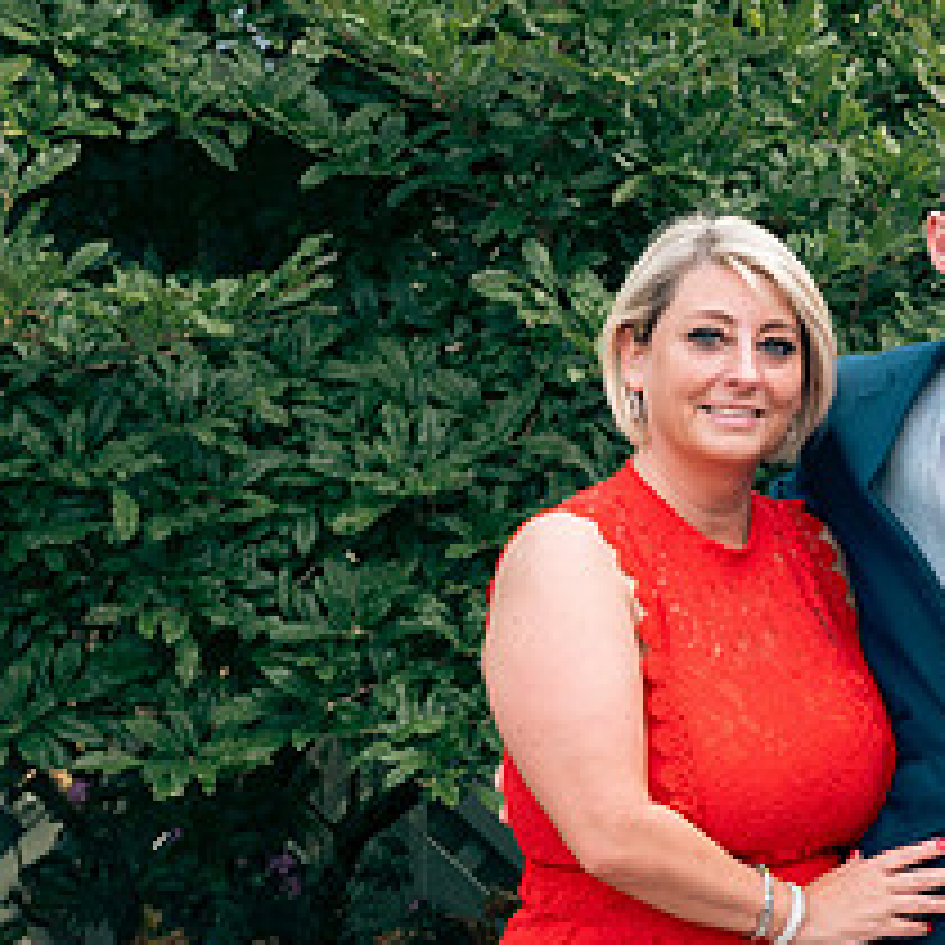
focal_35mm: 136
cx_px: 1274
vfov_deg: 12.8
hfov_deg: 12.4
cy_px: 619
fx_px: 4200
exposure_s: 1/160
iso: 160
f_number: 6.3
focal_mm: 58
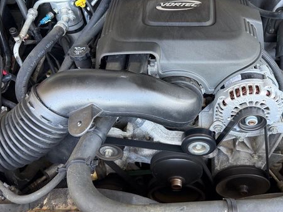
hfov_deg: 53.4
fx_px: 278
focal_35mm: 34
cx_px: 176
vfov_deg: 41.8
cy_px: 97
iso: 200
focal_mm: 6.76
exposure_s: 1/79
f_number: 1.78
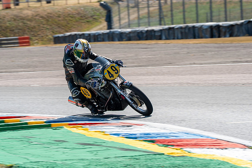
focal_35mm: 255
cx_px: 106
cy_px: 79
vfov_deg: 5.4
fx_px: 1786
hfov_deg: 8.1
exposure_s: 1/320
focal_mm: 200
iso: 160
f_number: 8
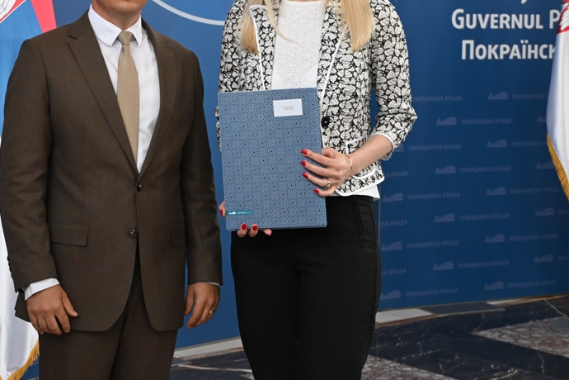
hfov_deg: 22.8
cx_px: 195
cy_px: 106
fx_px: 1407
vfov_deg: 15.3
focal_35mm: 89
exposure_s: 1/125
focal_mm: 40
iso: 2000
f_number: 4.5
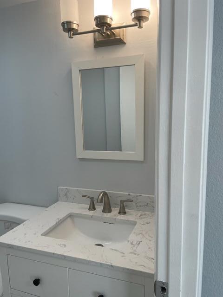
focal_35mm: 26
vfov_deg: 67.3
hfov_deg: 53.1
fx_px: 223
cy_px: 148
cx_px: 112
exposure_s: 1/120
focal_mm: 4.2
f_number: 1.6
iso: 50
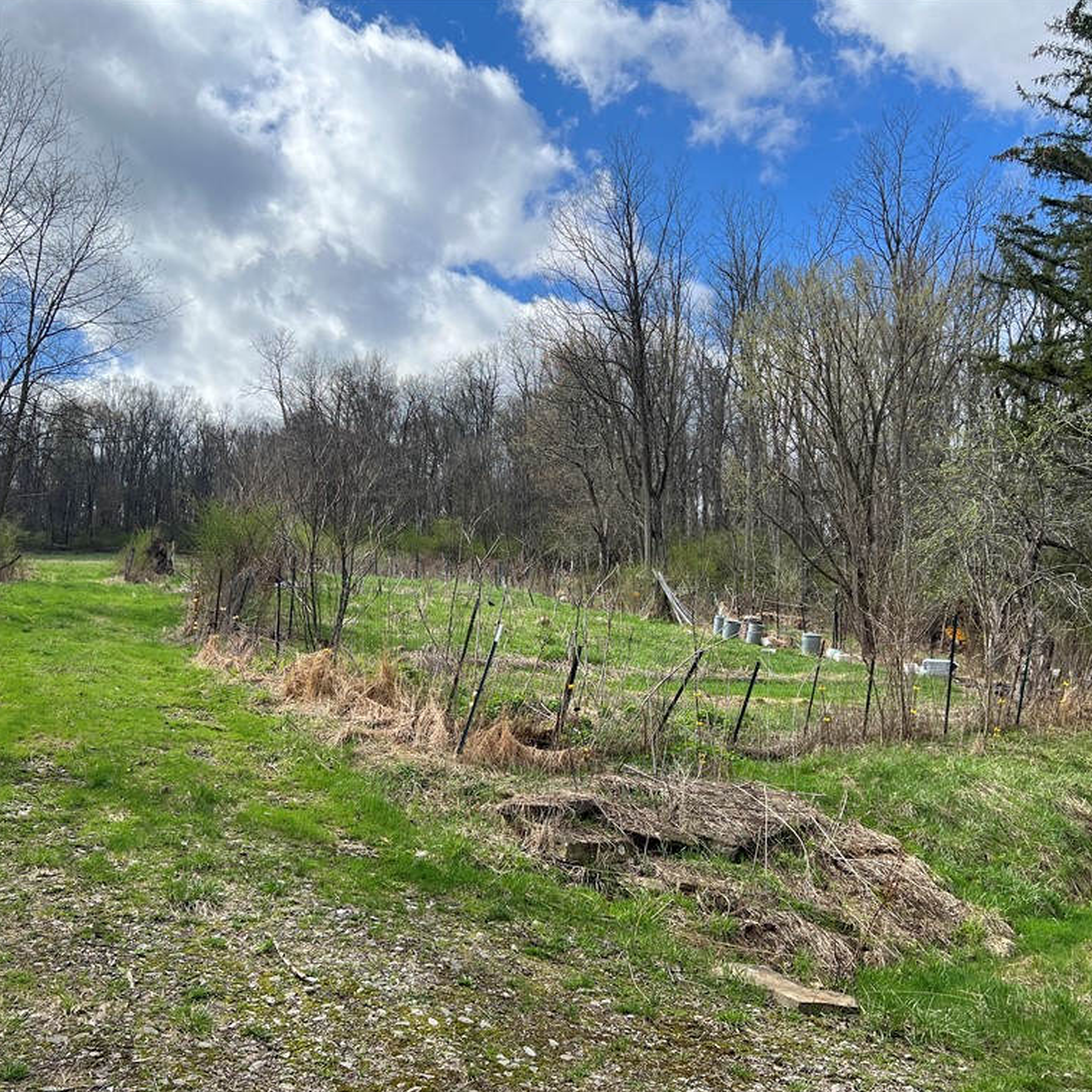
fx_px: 1106
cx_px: 525
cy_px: 547
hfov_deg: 52.5
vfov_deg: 52.5
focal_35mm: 31
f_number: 1.5
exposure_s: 1/3165
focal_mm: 5.7
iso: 50
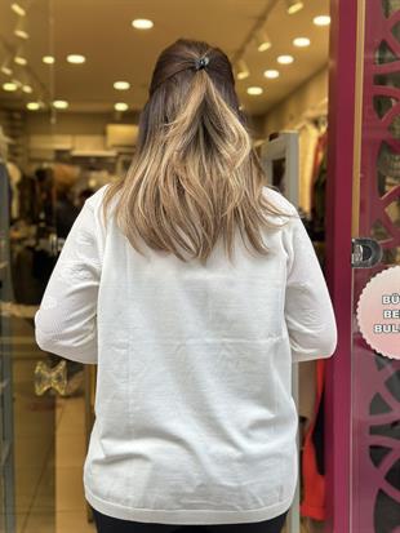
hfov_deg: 30.3
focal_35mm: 48
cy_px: 266
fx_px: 739
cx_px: 200
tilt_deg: -3.1
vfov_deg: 39.6
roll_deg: -0.7
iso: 80
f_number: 1.78
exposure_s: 1/217
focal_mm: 6.86
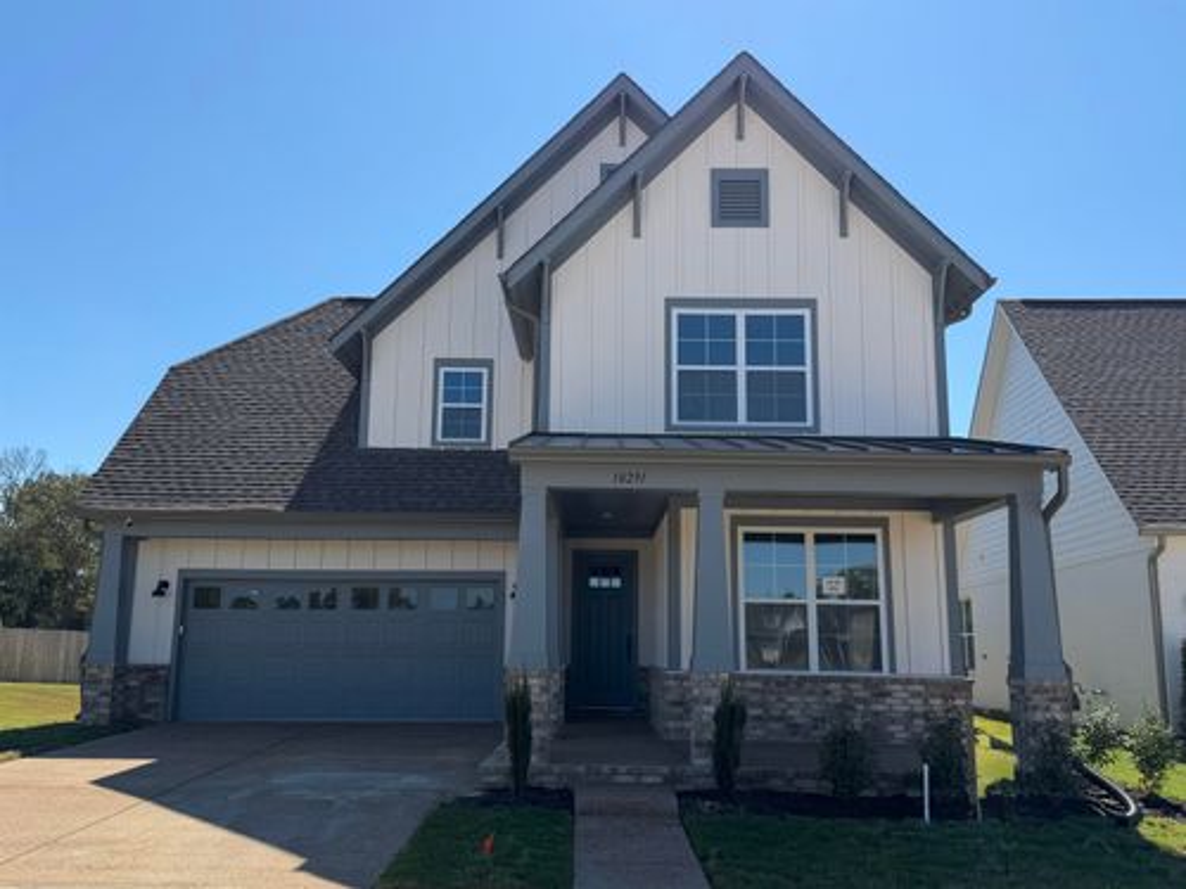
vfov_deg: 56.8
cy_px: 444
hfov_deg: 71.6
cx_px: 593
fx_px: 822
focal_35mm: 24
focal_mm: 6.76
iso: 80
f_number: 1.78
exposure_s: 1/4167
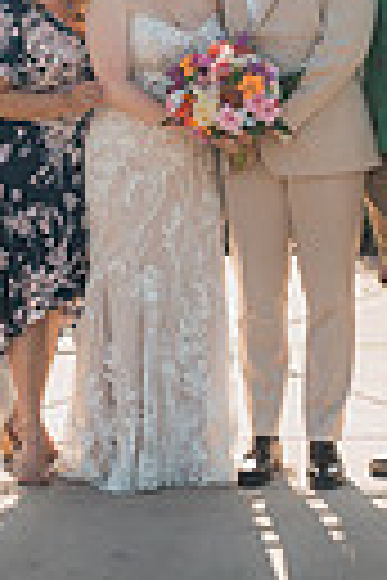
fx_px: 2822
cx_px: 166
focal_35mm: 175
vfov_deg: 11.6
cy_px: -63
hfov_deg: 7.8
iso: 50
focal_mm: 50
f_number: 2
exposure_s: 1/1000
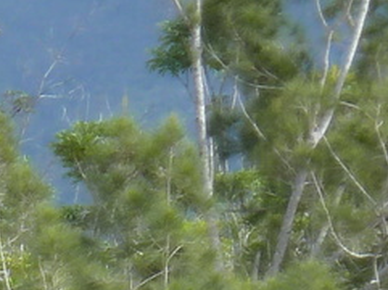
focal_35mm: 911
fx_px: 10196
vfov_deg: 1.6
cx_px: -576
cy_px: 425
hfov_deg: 2.2
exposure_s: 1/160
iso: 80
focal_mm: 22.5
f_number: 4.5
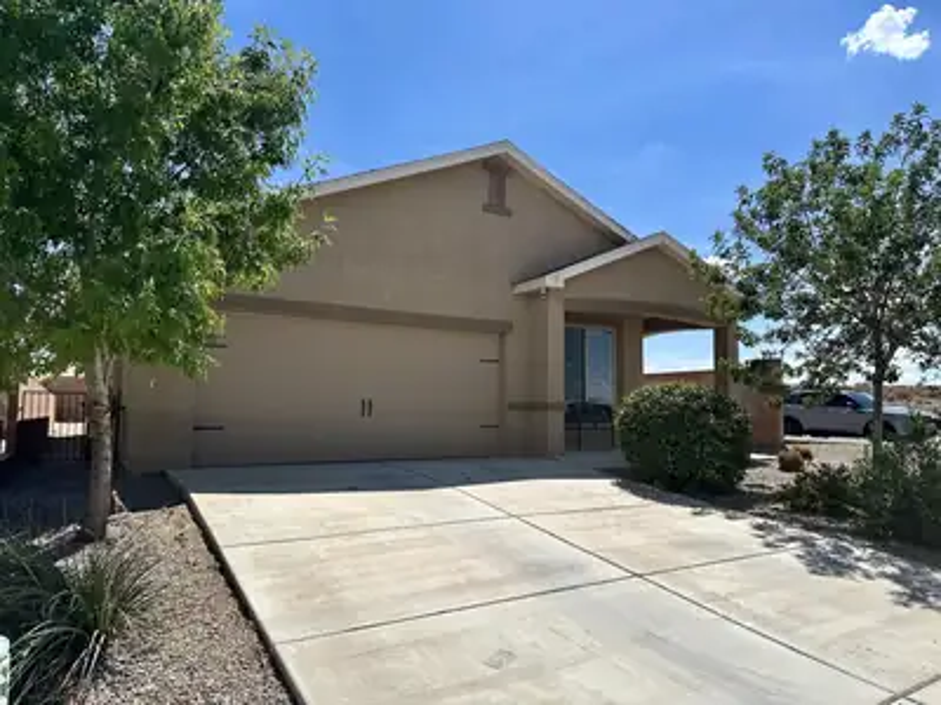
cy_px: 352
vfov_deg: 56.8
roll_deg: -0.6
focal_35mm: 24
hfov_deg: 71.6
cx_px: 470
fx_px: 652
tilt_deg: +4.4
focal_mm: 6.86
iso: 80
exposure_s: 1/7042
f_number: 1.78
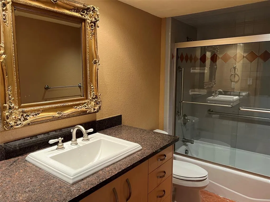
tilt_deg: -7.8
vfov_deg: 53.1
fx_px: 203
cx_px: 135
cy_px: 101
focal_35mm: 26
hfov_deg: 67.3
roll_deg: +1.1
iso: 320
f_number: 1.5
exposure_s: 1/60
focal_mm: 5.7
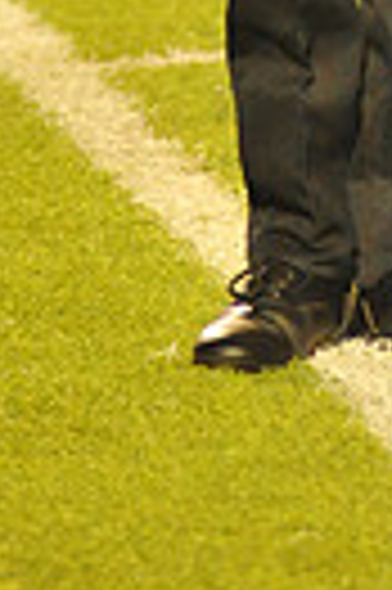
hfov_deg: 1.6
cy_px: -680
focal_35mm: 884
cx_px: 392
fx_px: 14476
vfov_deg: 2.3
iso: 6400
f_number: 5
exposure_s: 1/200
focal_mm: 200
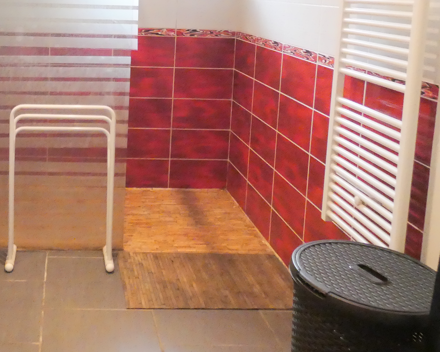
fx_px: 547
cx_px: 84
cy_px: 54
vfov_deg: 34.2
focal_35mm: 42
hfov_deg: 41.8
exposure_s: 1/60
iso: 400
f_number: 2.8
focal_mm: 3.6
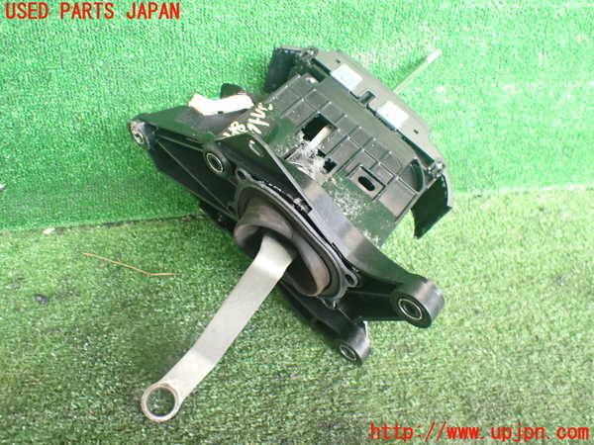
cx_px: 297
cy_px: 222
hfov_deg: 60.0
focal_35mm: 30
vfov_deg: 46.8
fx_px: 515
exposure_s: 1/100
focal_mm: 5.4
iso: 800
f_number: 2.3
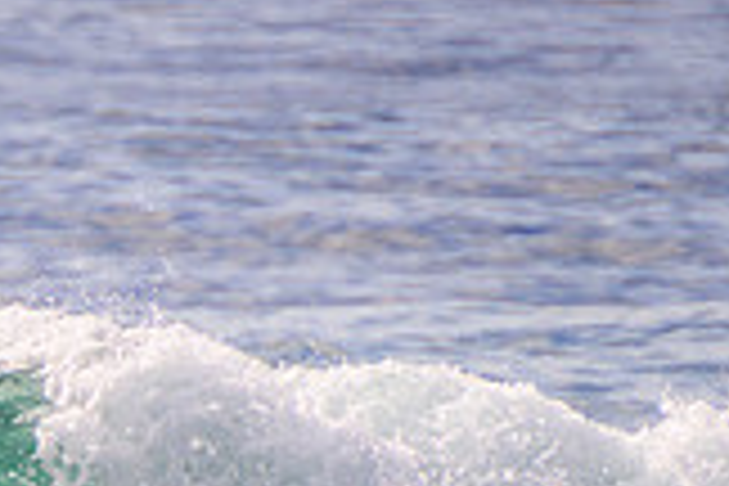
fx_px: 39910
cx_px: -1029
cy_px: 751
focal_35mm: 1971
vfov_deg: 0.7
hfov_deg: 1.0
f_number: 5.6
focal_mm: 400
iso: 200
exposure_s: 1/2000
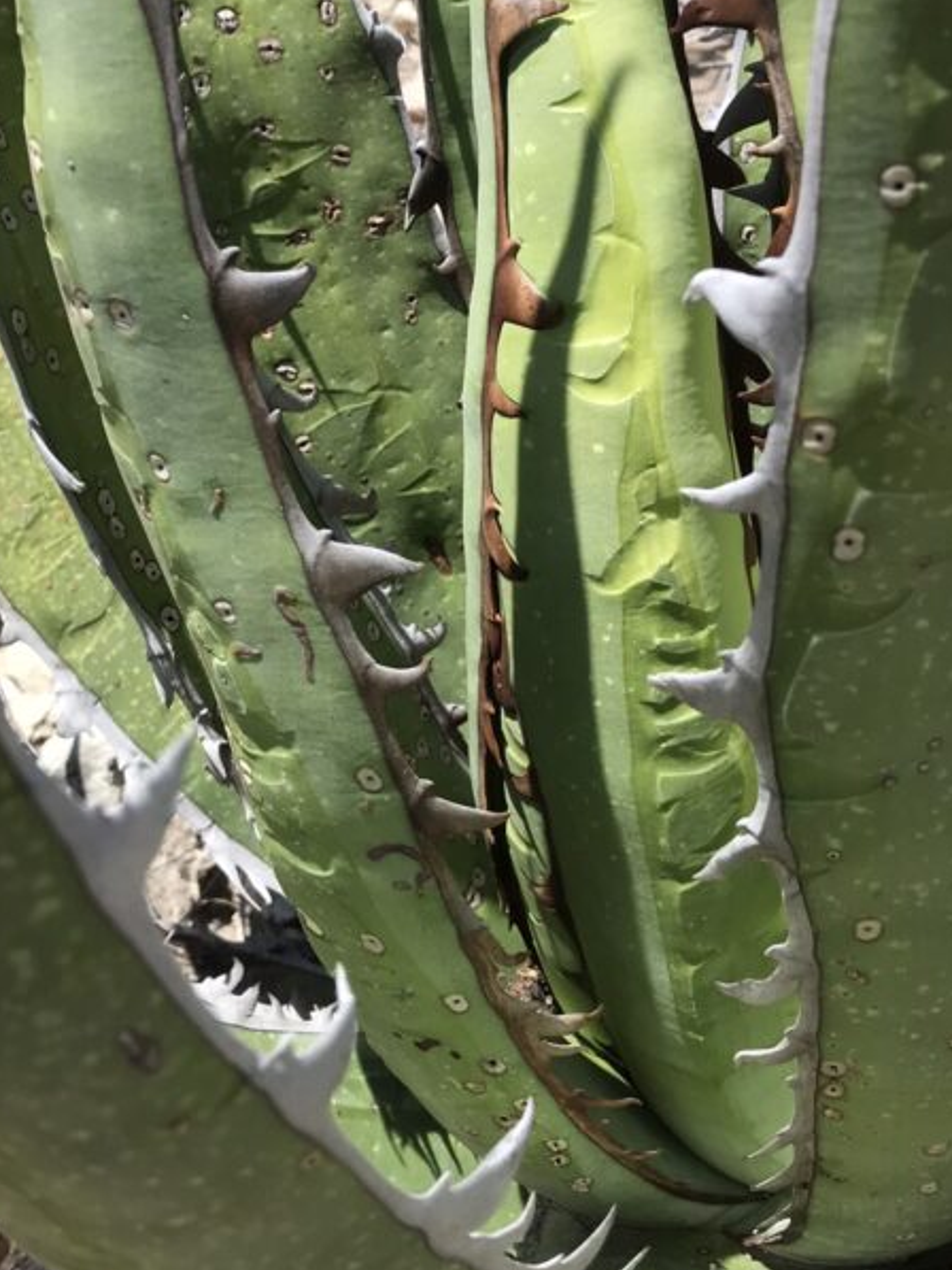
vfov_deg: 39.3
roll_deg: -7.8
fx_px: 1759
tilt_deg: -12.3
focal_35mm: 48
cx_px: 419
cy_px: 453
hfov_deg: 30.2
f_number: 1.8
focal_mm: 3.99
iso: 20
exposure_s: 1/1916
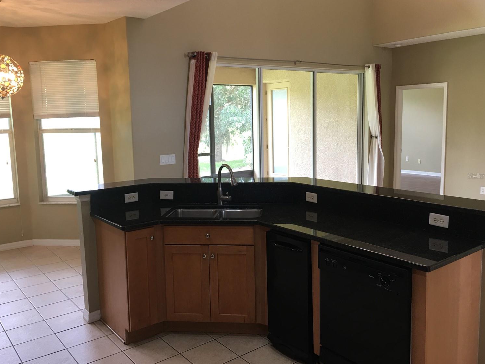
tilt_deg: -6.5
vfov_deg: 45.4
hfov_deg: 58.3
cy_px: 176
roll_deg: +0.4
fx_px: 434
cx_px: 239
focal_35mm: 31
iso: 25
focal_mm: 4.15
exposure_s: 1/15
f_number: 2.2
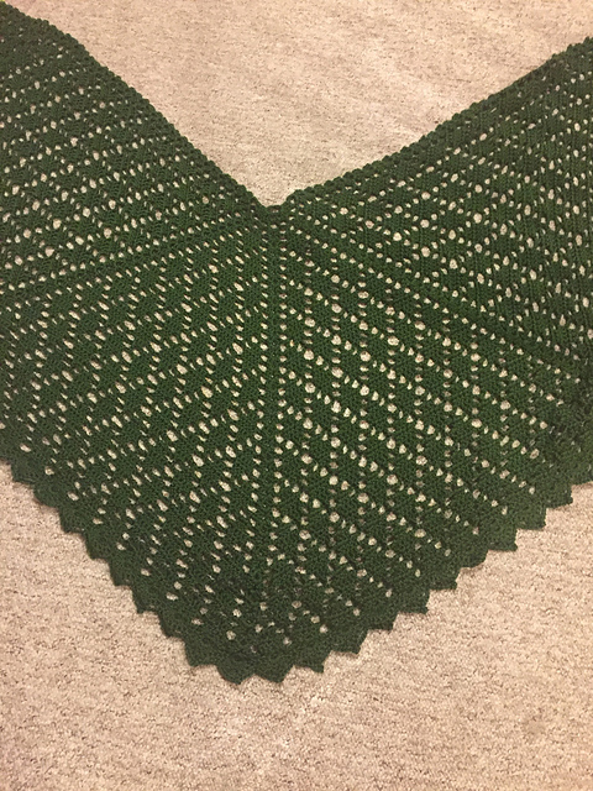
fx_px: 662
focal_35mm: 29
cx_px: 296
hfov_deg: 48.2
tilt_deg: -69.7
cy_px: 396
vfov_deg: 61.7
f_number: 2.2
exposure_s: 1/15
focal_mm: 4.15
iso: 320
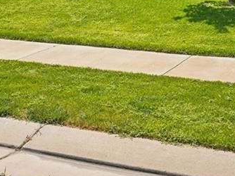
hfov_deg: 23.5
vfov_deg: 16.3
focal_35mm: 83
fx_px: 563
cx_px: 87
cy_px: -84
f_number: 8
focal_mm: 12
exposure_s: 1/2000
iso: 400
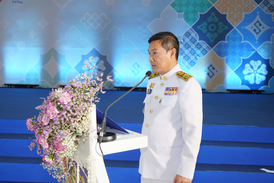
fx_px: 358
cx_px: 137
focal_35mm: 47
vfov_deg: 28.7
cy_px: 92
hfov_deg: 41.9
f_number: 4.5
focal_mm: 47
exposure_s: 1/125
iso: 320
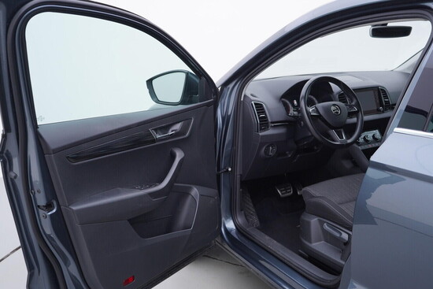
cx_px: 216
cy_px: 144
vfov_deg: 36.9
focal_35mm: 36
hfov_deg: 53.1
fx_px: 433
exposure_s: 1/50
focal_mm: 24
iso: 125
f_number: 3.2
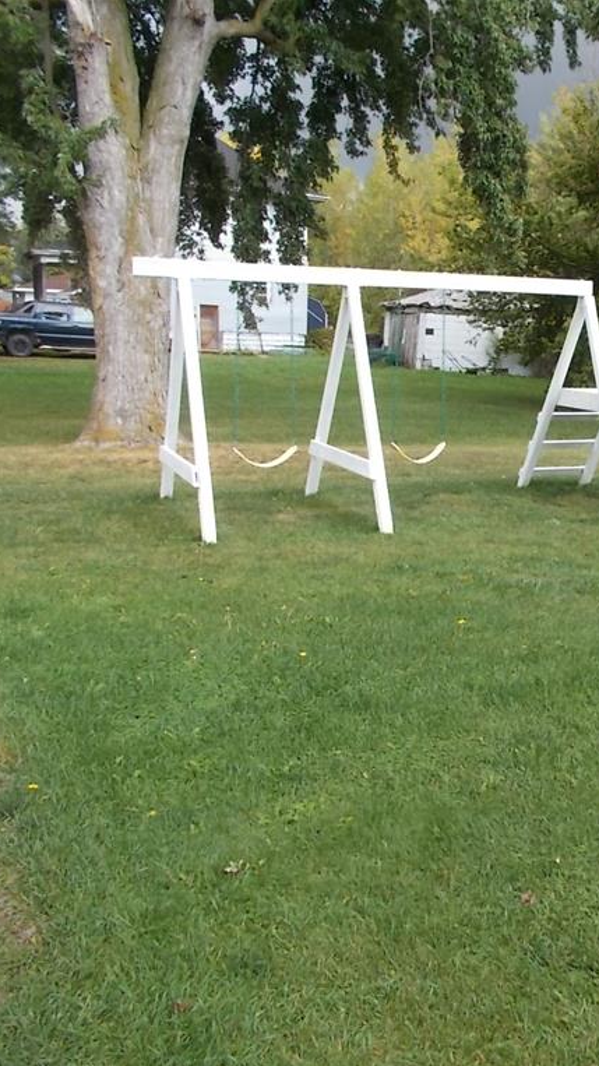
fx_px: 1073
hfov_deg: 29.7
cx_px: 552
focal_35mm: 38
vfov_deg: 52.8
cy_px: 534
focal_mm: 4.6
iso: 80
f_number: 3.2
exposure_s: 1/200
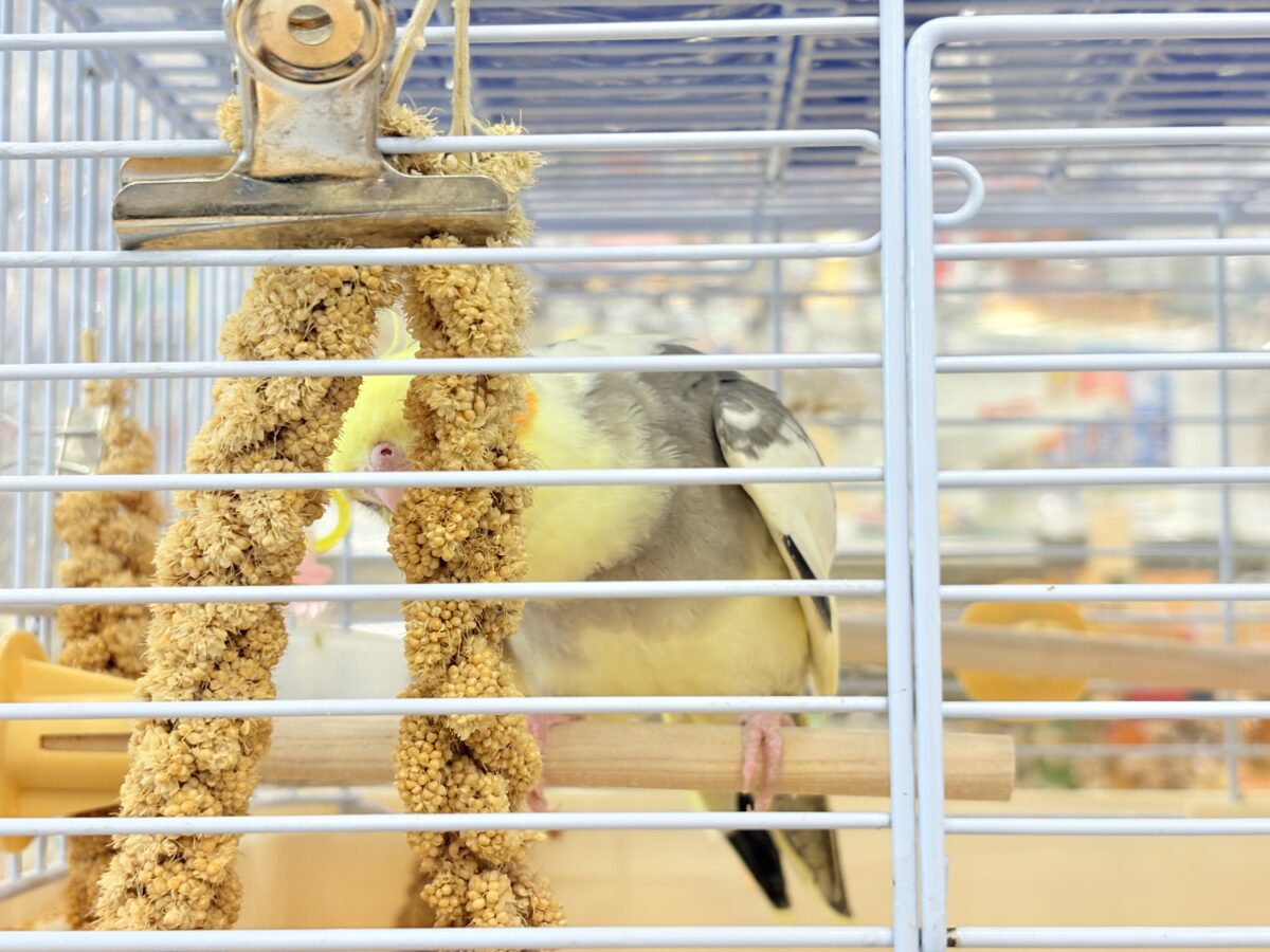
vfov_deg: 28.0
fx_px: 1908
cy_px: 476
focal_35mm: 52
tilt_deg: +5.0
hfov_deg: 36.8
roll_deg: +1.9
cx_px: 635
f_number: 1.6
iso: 50
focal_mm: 5.96
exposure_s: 1/50
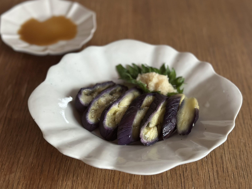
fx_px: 357
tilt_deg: -45.0
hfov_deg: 38.9
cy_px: 96
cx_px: 124
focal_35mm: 49
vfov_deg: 29.7
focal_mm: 6.86
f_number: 1.78
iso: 640
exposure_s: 1/40
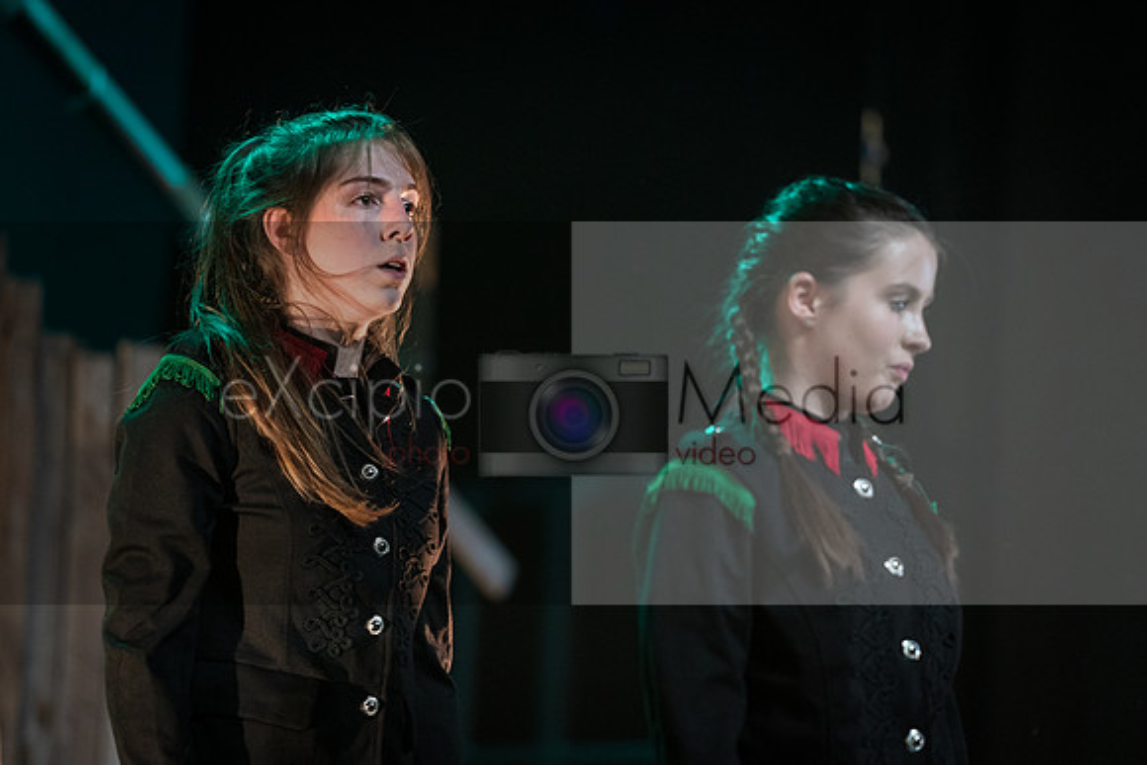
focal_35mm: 223
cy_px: 379
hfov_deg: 9.2
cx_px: 541
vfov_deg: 6.2
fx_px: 7108
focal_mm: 200
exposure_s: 1/125
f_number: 2.8
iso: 3200
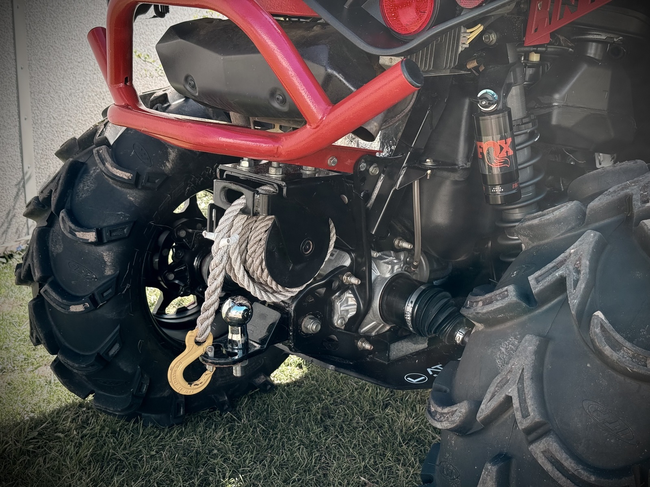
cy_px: 244
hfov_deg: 39.7
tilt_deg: -11.8
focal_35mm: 48
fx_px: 901
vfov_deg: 30.3
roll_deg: -1.0
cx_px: 325
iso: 80
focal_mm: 6.76
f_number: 1.78
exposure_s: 1/455
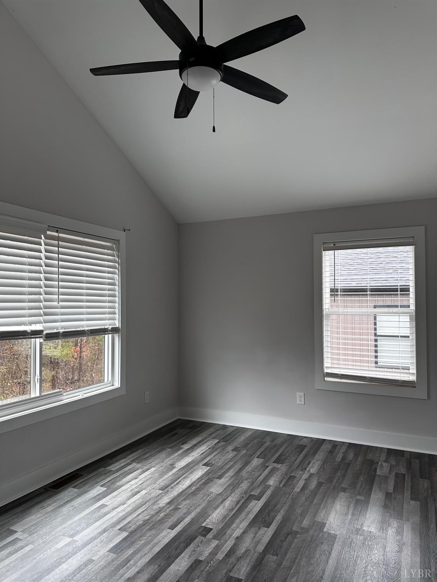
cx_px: 218
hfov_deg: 56.8
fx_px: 404
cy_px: 291
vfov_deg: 71.6
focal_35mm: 24
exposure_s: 1/121
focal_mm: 6.86
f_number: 1.78
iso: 80
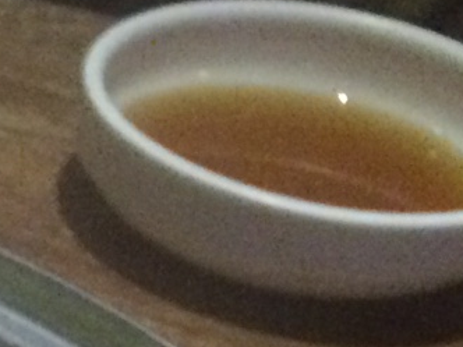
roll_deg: -0.7
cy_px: 743
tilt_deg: -42.3
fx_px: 2394
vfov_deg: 7.9
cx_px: -791
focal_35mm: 179
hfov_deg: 9.4
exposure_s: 1/15
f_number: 2.2
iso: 320
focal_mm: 4.15
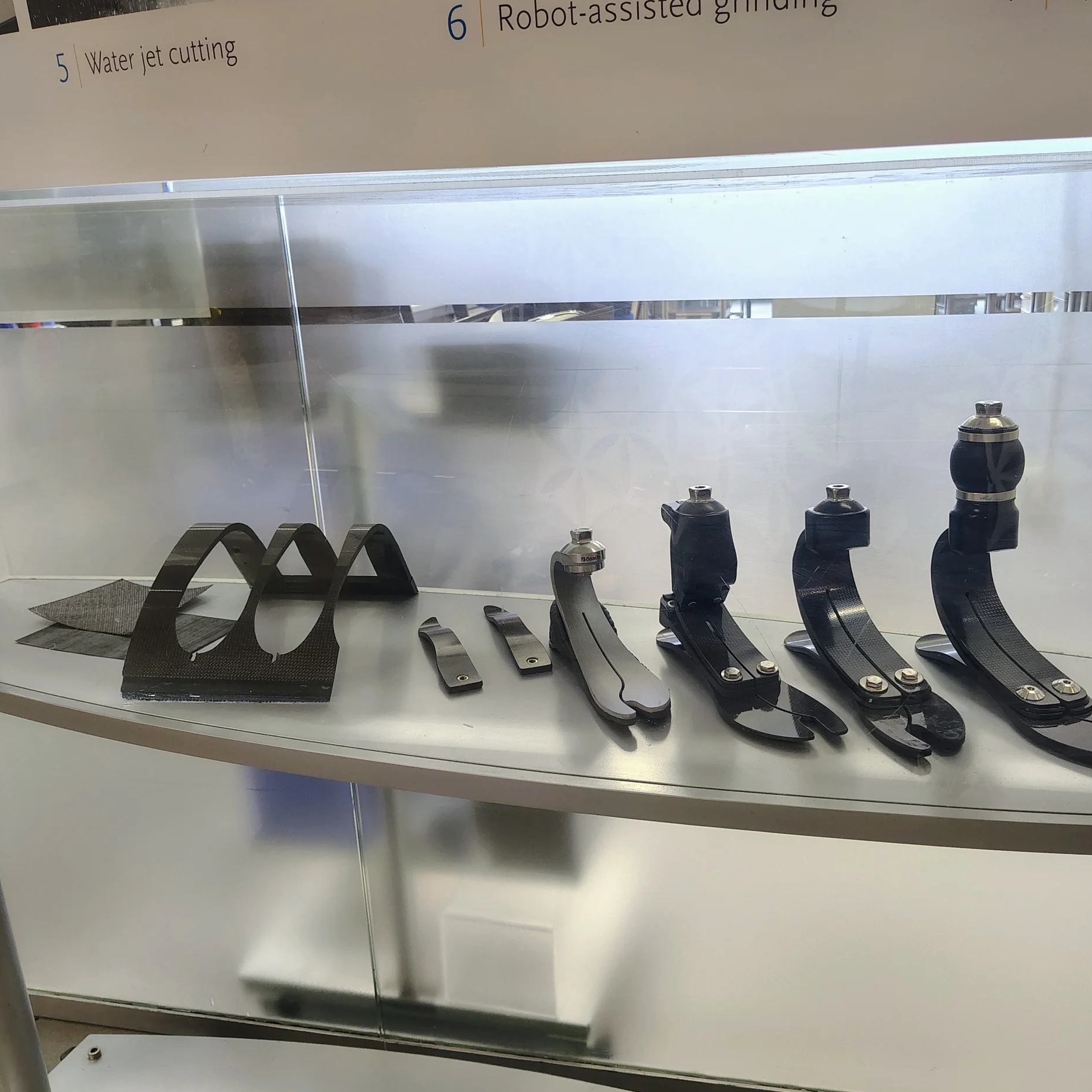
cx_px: 603
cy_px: 546
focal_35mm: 29
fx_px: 1035
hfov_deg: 55.5
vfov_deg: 55.6
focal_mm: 5.56
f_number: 1.8
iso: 796
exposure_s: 1/100
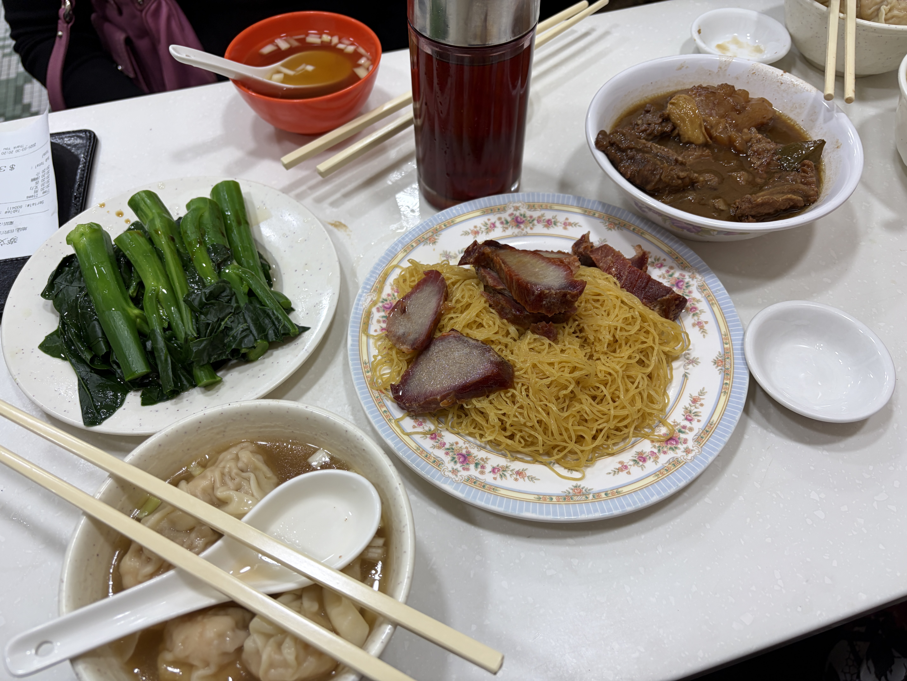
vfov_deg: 53.1
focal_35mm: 26
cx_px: 454
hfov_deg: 67.3
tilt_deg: -55.1
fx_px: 681
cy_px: 340
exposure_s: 1/100
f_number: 1.6
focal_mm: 5.96
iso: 50
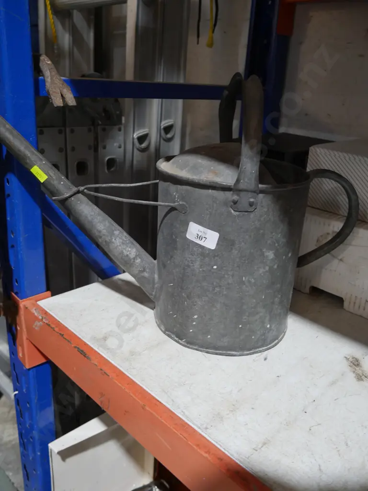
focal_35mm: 30
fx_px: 425
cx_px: 184
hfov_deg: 46.8
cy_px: 246
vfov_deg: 60.0
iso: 500
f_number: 3.6
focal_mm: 15
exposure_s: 1/60
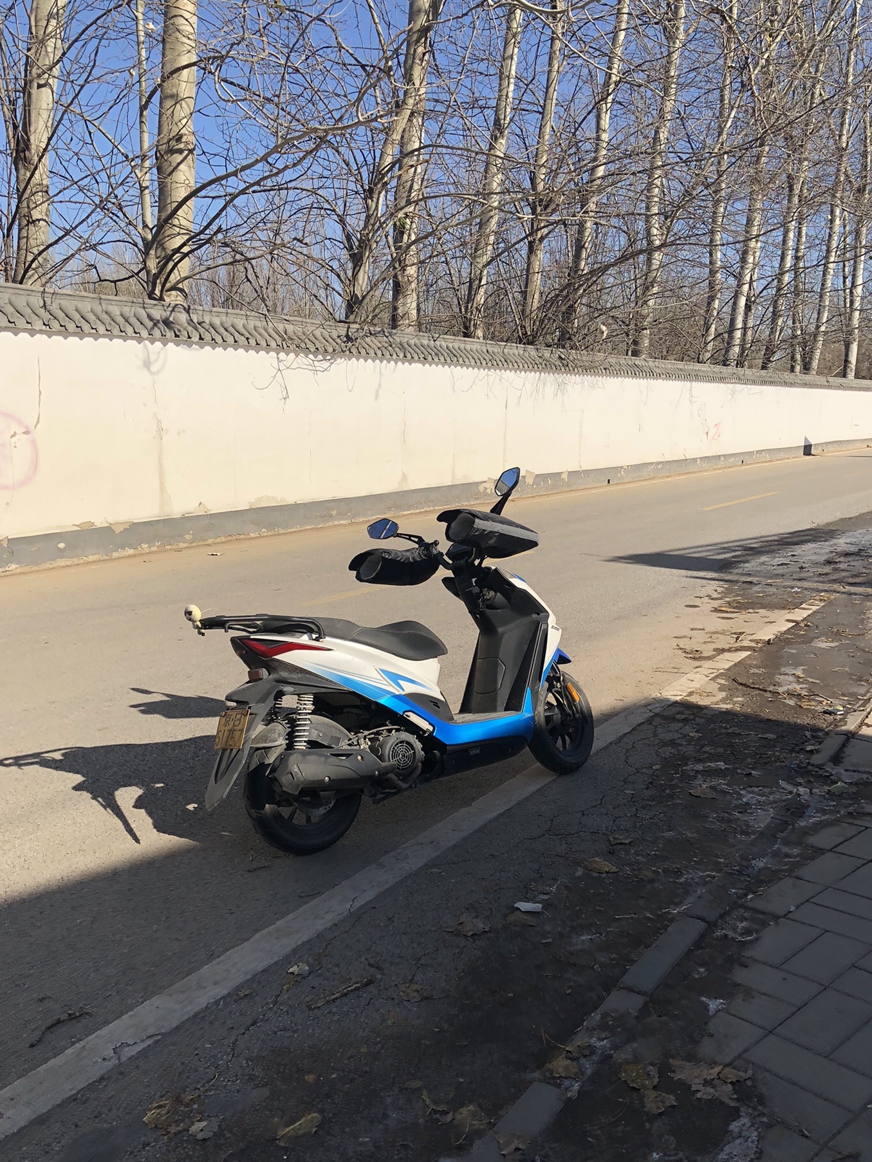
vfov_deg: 58.3
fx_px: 1041
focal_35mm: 31
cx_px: 455
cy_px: 618
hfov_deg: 45.4
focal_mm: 4
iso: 20
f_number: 1.8
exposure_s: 1/2825
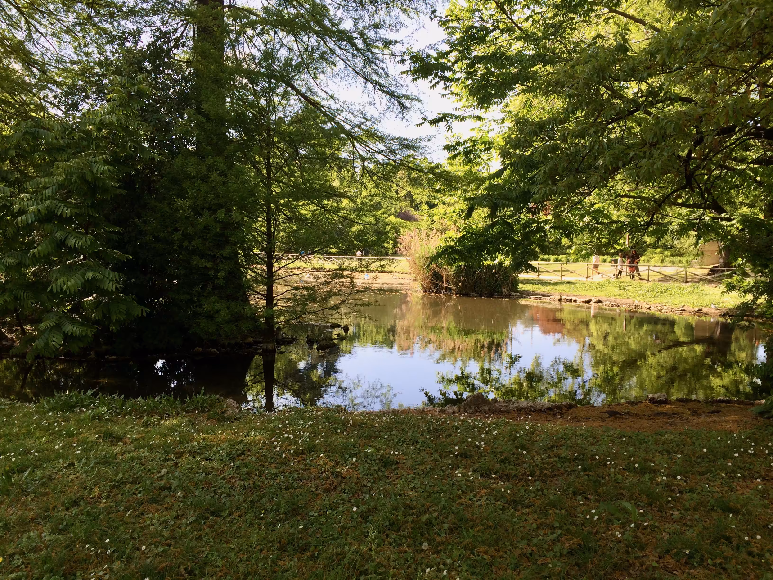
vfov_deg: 46.8
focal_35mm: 30
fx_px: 670
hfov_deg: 60.0
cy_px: 290
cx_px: 386
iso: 32
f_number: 2.2
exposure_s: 1/456
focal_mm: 4.12
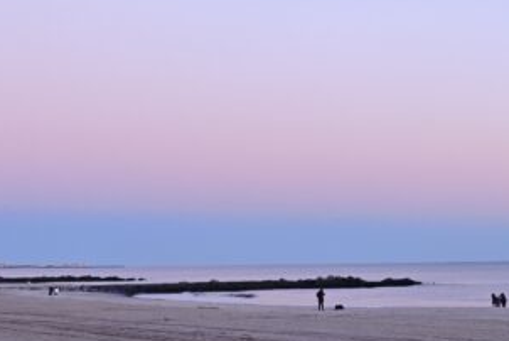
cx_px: 637
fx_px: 1146
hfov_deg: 22.7
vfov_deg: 16.7
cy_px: 282
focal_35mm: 81
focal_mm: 8.7
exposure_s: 1/120
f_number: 1.9
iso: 200
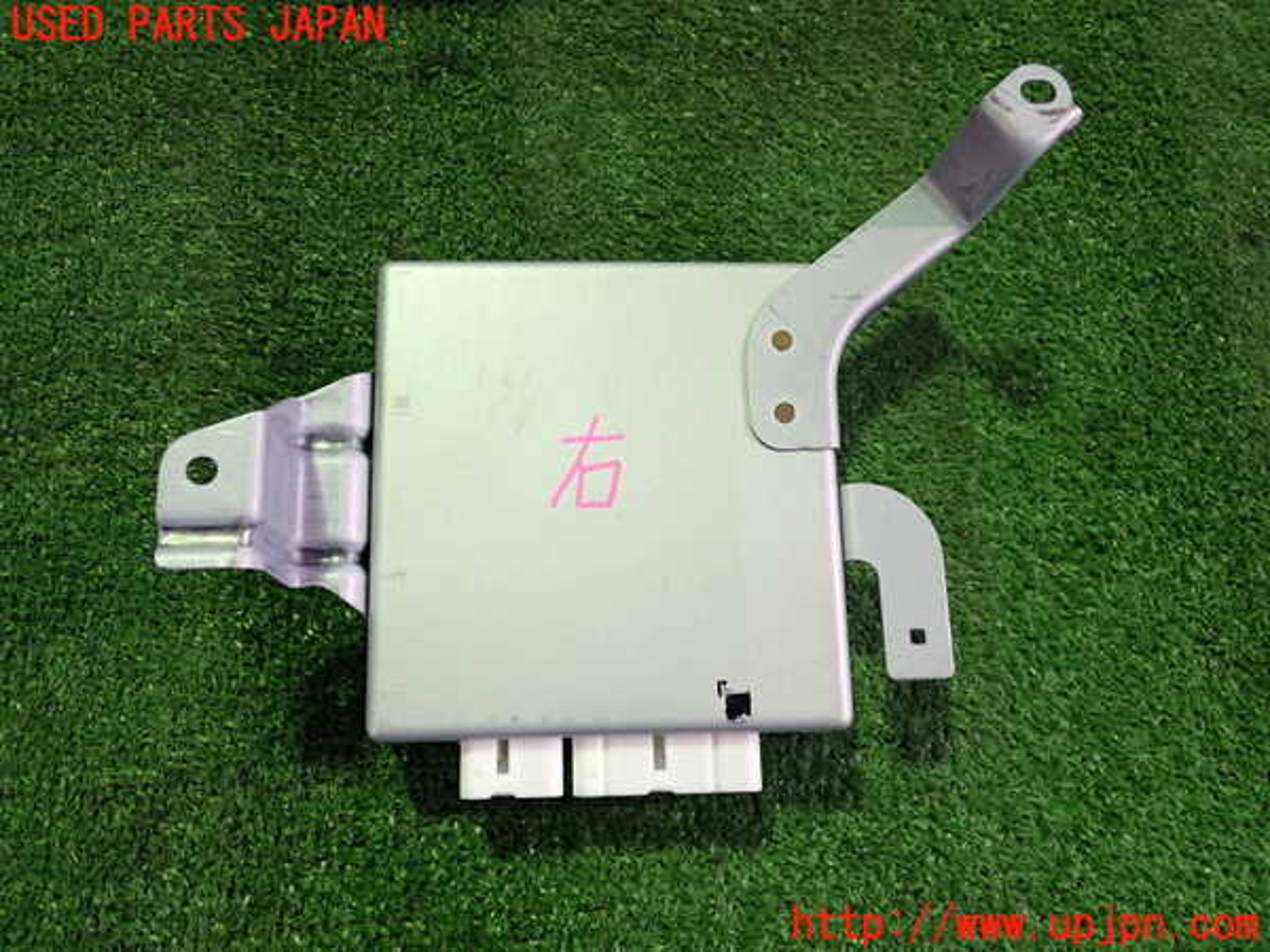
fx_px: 1101
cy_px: 476
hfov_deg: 60.0
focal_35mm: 30
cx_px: 635
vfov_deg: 46.8
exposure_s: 1/30
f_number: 2.3
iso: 250
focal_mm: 5.4
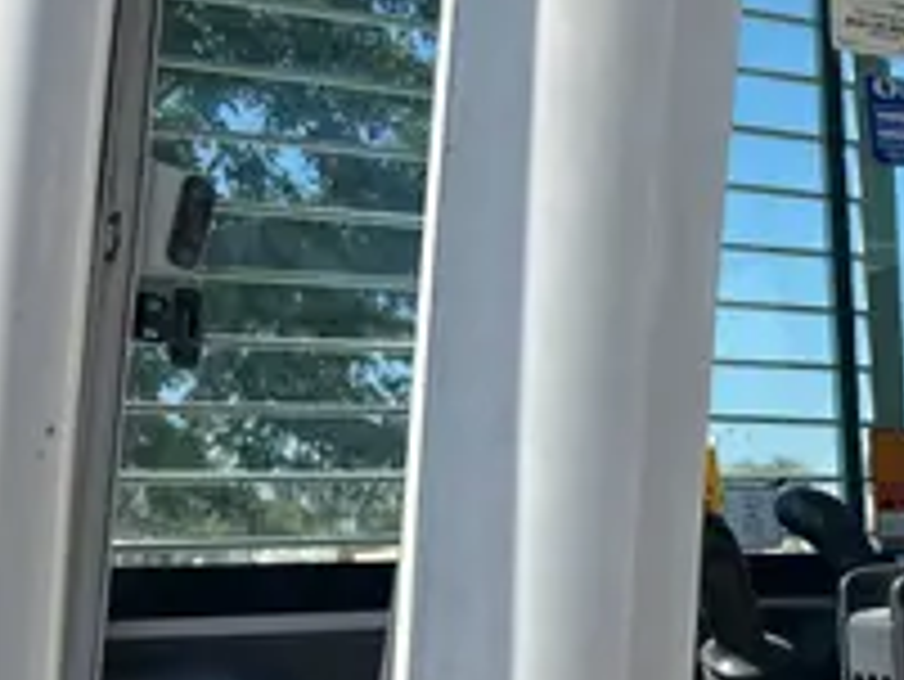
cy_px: 745
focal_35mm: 71
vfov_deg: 19.8
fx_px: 1855
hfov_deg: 24.9
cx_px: 1070
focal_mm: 5.7
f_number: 1.5
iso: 50
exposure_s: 1/2571
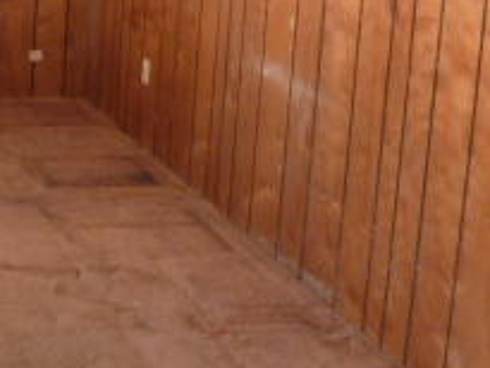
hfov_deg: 22.3
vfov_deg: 18.4
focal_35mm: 78
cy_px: -7
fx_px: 1105
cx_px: -153
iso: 320
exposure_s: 1/30
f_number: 3.3
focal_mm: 4.1
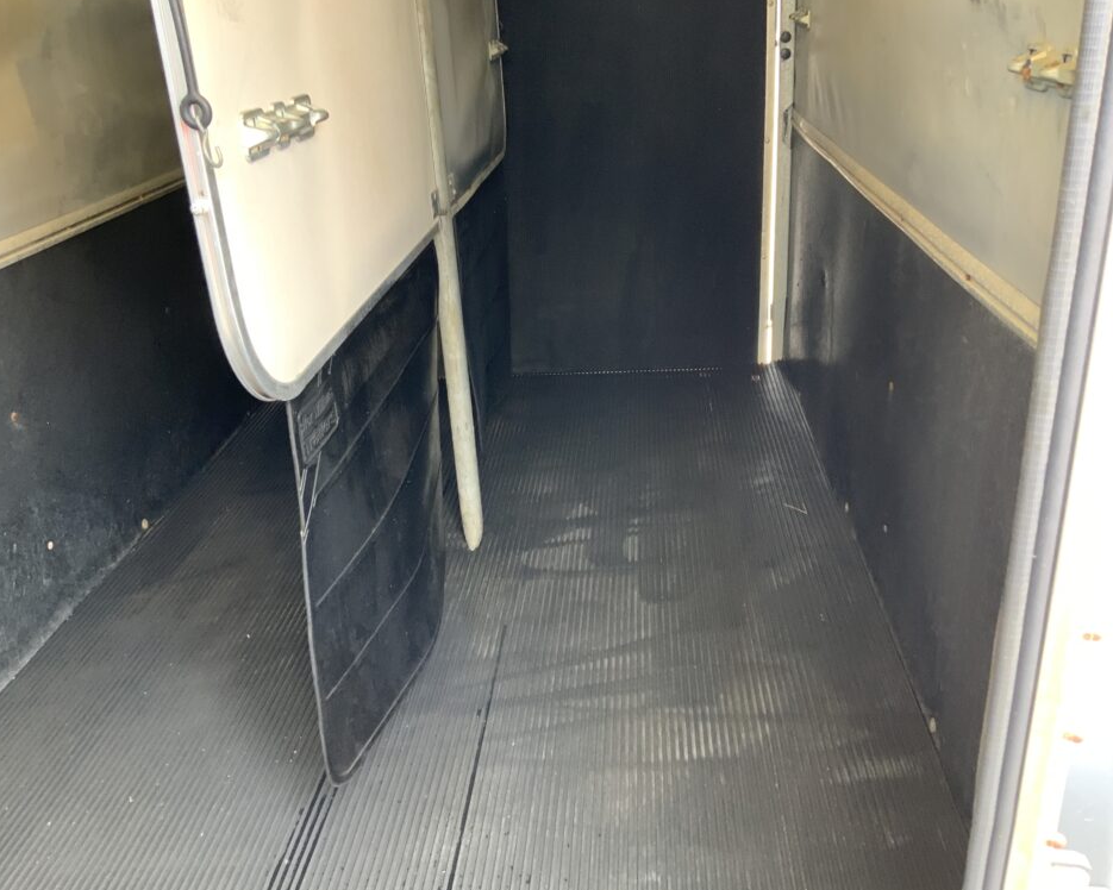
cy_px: 451
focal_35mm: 31
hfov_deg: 57.2
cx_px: 542
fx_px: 1021
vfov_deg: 47.1
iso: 160
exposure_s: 1/60
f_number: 1.8
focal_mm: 3
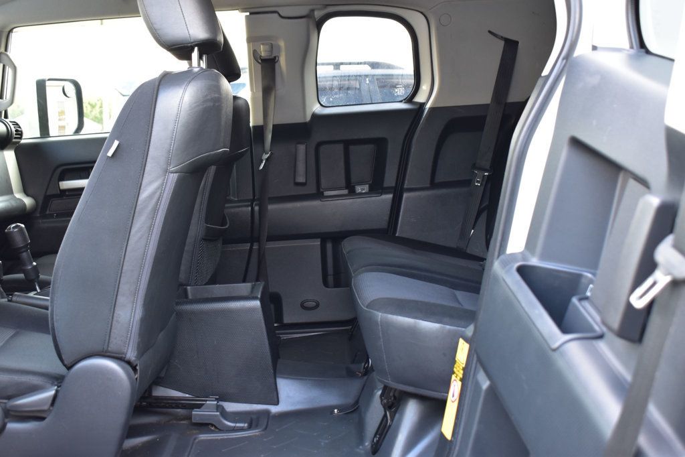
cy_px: 228
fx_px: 856
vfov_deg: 29.8
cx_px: 342
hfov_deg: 43.6
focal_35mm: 45
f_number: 6.3
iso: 450
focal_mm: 30
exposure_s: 1/15
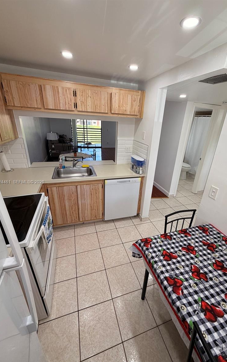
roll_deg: -3.8
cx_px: 125
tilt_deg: -22.5
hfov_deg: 74.6
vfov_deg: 101.5
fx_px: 148
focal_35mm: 15
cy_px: 182
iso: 125
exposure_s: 1/120
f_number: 2.2
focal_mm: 2.22
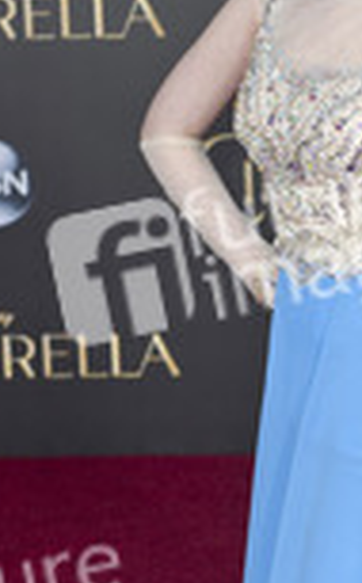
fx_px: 2966
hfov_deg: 7.0
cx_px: 356
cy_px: 446
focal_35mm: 187
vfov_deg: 11.2
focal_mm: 70
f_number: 4
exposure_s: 1/400
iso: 400
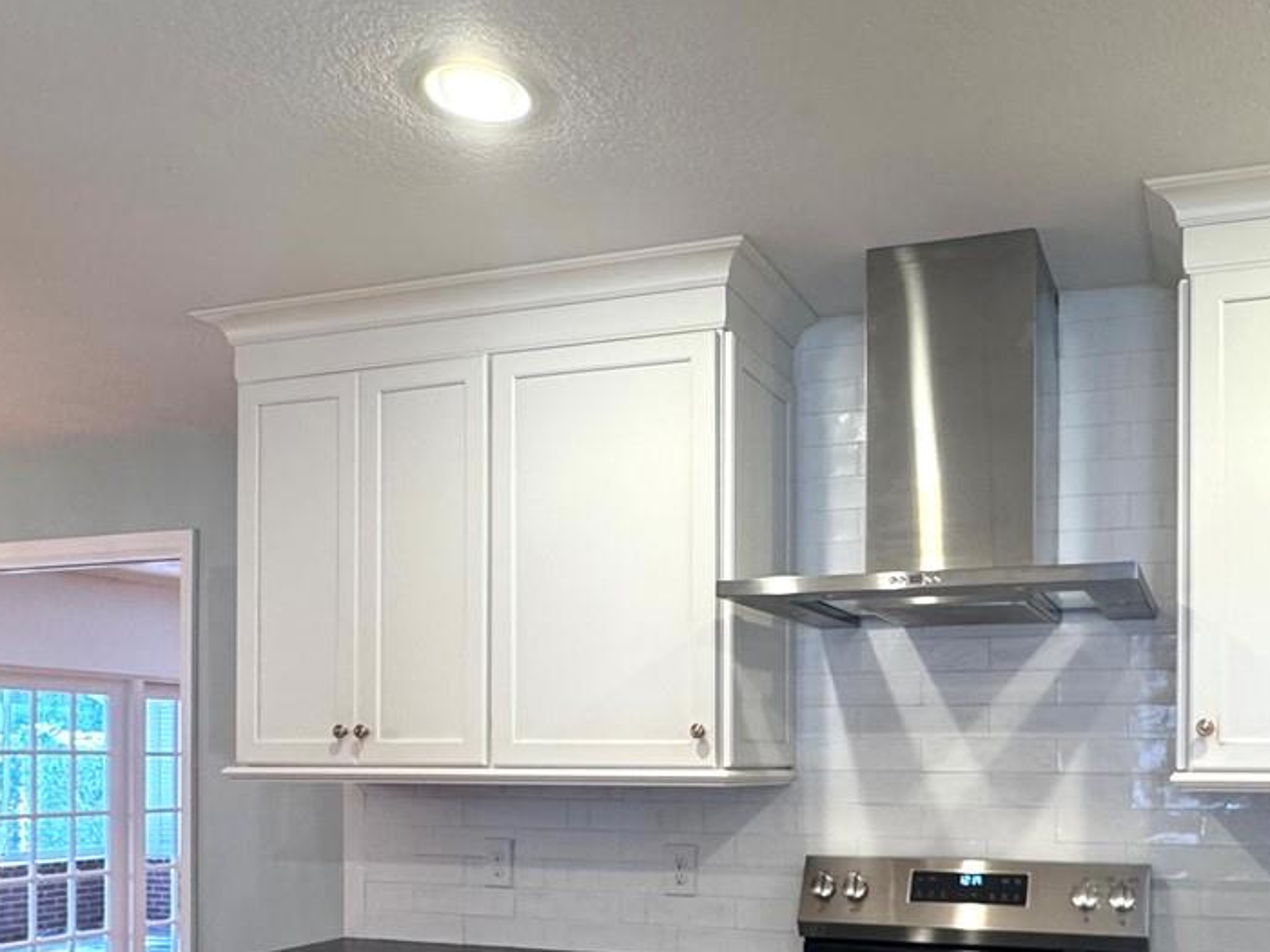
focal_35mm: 32
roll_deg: -0.3
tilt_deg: -0.7
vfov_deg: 42.1
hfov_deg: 55.3
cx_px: 876
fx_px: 1174
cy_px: 767
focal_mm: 2.22
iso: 200
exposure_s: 1/60
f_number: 2.2
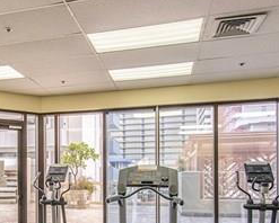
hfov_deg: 48.5
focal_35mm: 36
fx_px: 297
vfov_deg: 38.1
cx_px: 72
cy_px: 206
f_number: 8
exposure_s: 1/40
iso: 100
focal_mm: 14
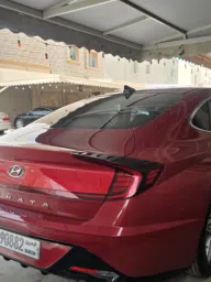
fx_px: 293
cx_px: 130
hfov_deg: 39.4
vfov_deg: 50.5
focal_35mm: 36
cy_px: 186
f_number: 1.7
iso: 12
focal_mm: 6.3
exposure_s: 1/313
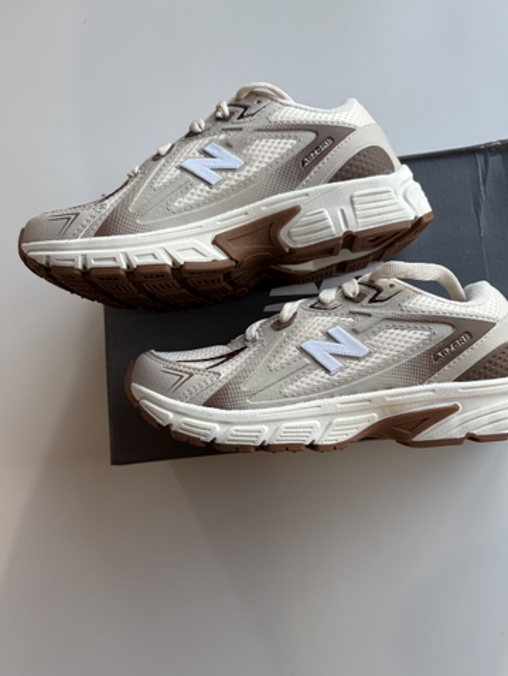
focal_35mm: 29
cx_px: 279
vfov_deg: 61.6
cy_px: 364
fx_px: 567
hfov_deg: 48.2
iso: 125
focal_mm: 5.96
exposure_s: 1/121
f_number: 1.6
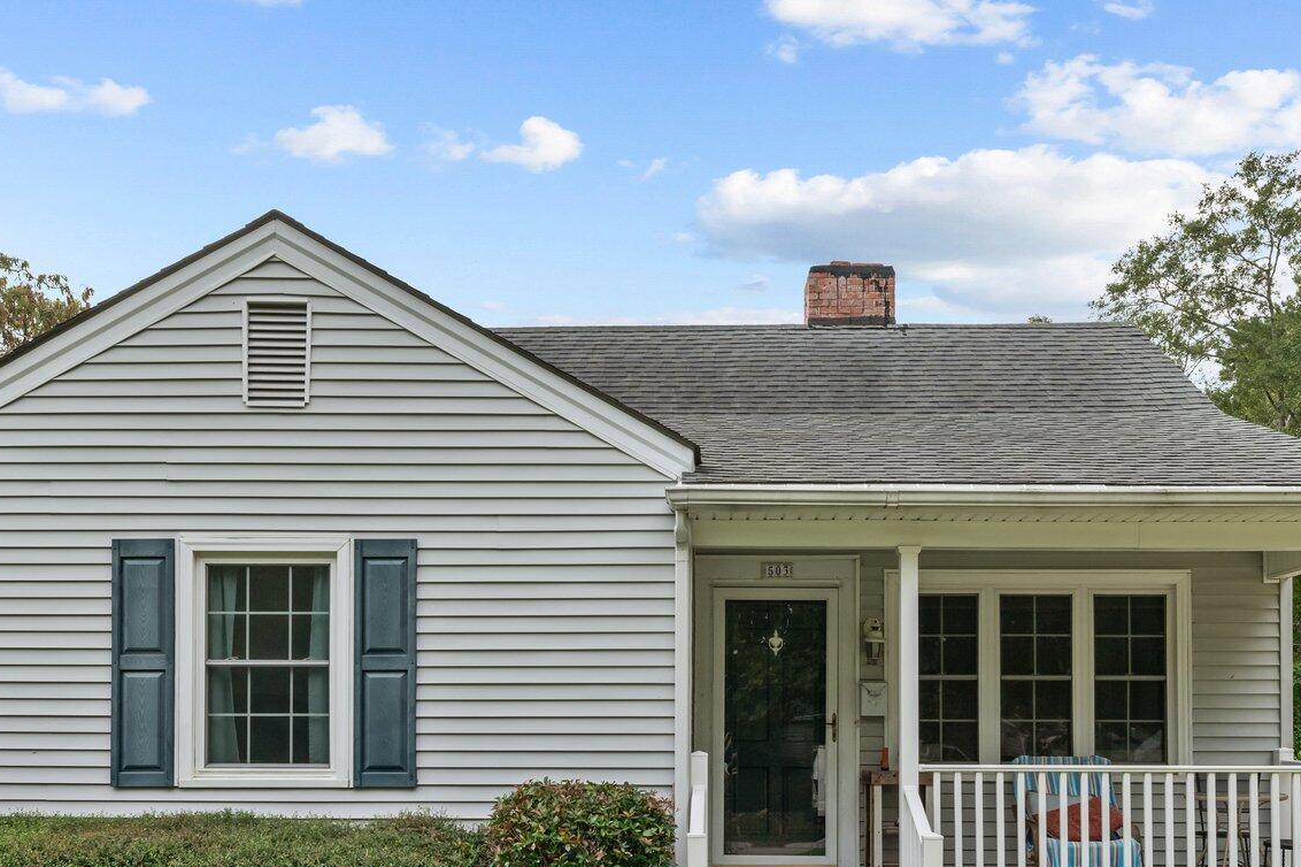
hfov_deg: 50.7
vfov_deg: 34.1
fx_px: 1373
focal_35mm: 38
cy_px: 674
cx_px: 683
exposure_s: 1/320
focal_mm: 21
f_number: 8
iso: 400
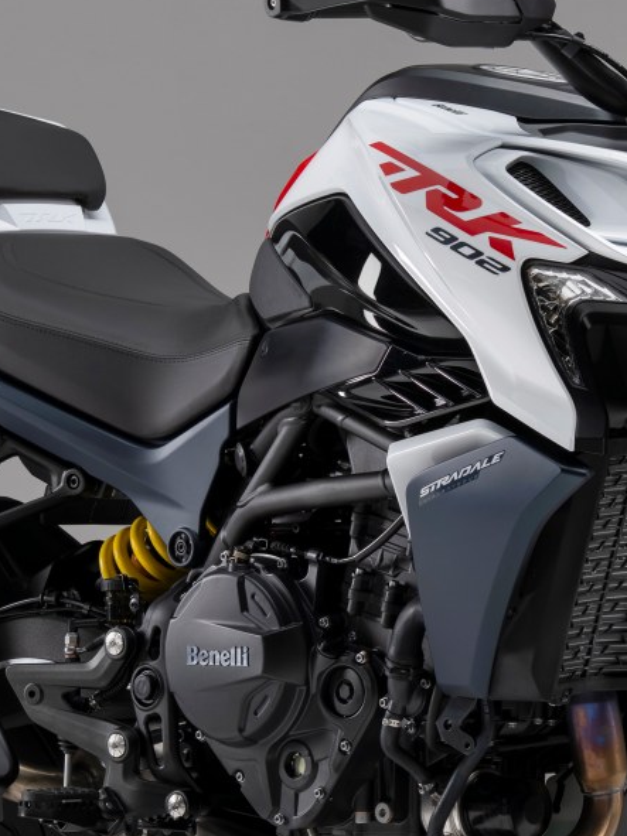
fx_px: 10195
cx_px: 401
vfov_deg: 4.7
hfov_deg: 3.5
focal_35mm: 422
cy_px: 431
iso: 64
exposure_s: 1/6
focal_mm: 135
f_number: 8
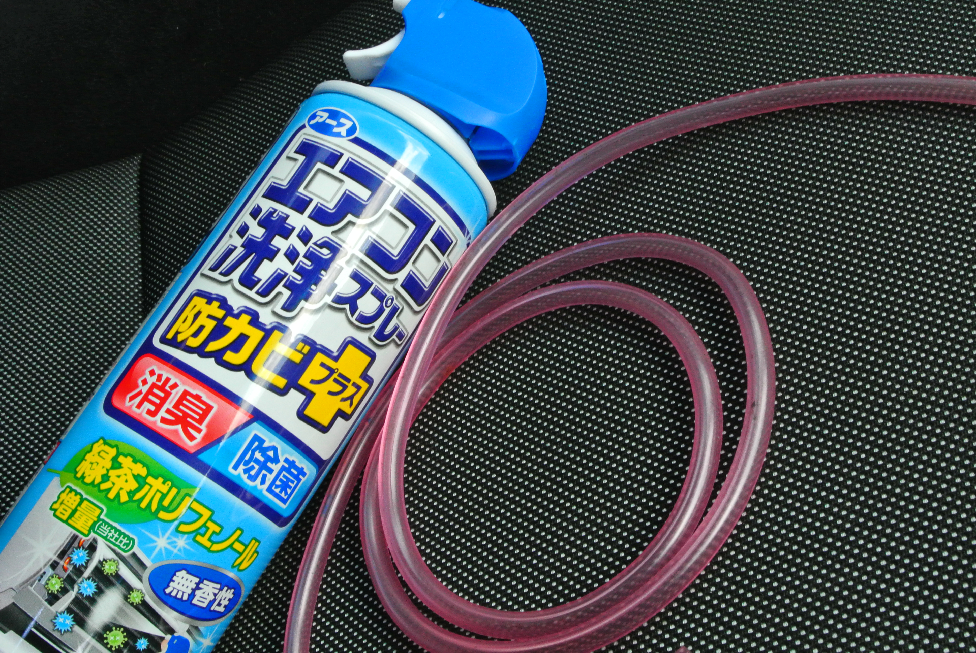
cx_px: 488
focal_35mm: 47
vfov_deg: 28.7
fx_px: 1276
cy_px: 326
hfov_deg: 41.9
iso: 800
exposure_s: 1/30
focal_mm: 17.5
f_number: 16
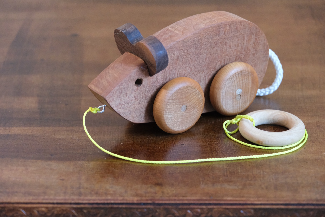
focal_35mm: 120
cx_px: 162
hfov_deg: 17.1
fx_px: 1083
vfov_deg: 11.4
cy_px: 108
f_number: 4
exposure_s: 1/70
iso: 6400
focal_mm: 80
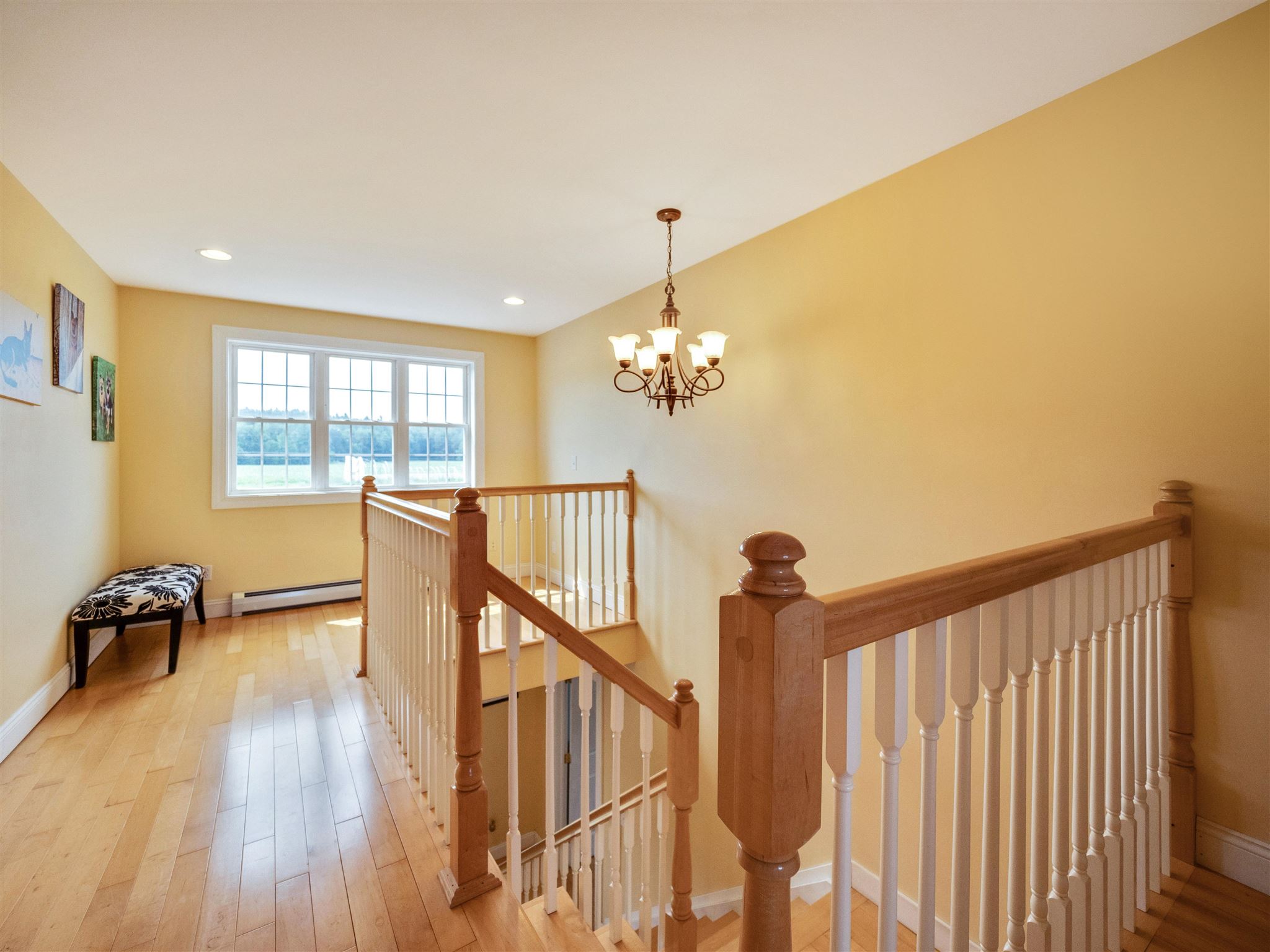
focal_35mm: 14
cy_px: 476
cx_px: 635
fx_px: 514
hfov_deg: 102.1
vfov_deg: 85.7
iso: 800
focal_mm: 7
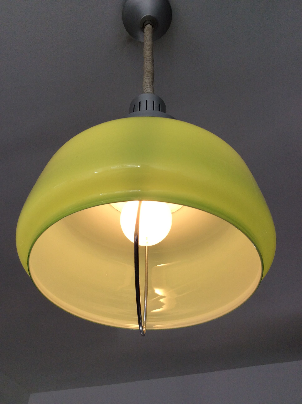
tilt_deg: +44.4
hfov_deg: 44.1
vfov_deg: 56.9
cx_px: 151
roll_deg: +0.2
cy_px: 202
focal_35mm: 32
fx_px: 373
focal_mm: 3.3
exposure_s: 1/50
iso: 50
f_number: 2.4
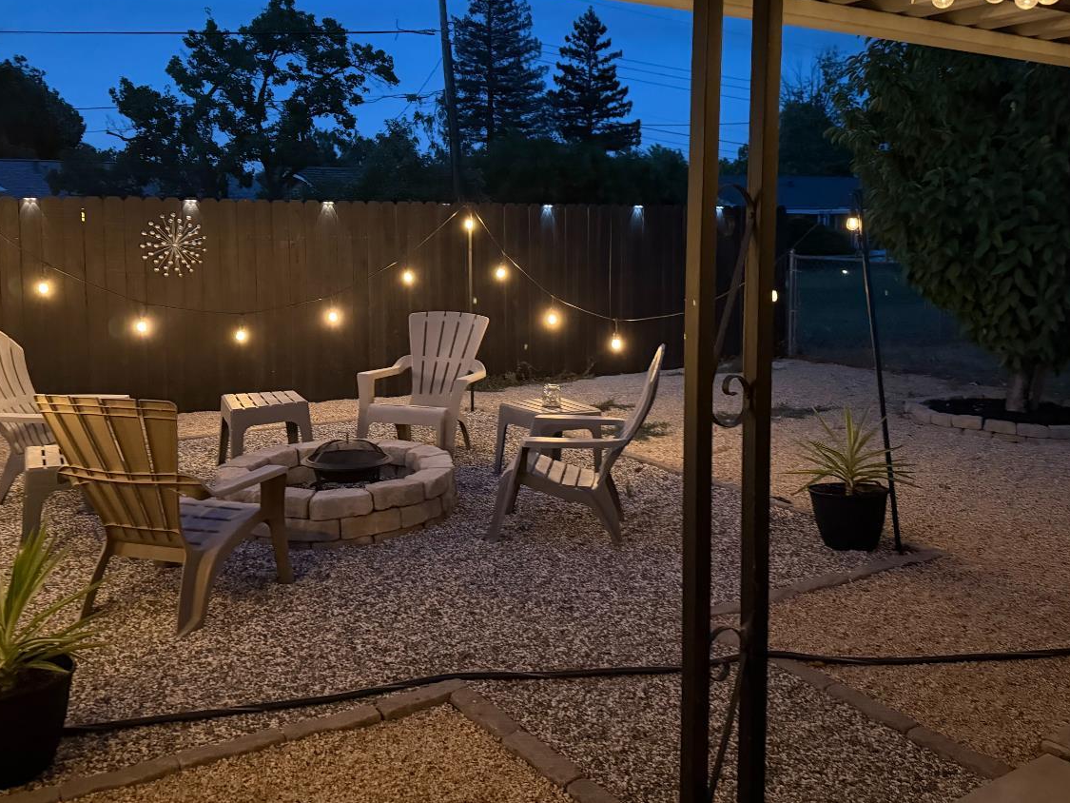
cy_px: 312
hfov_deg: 56.8
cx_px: 518
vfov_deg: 43.9
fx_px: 989
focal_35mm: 32
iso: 1600
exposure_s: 1/30
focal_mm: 6.76
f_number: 1.78
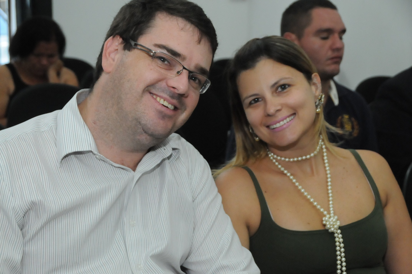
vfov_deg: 18.1
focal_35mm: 75
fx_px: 857
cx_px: 206
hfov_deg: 27.0
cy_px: 137
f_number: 7.1
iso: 3200
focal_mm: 50
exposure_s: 1/250
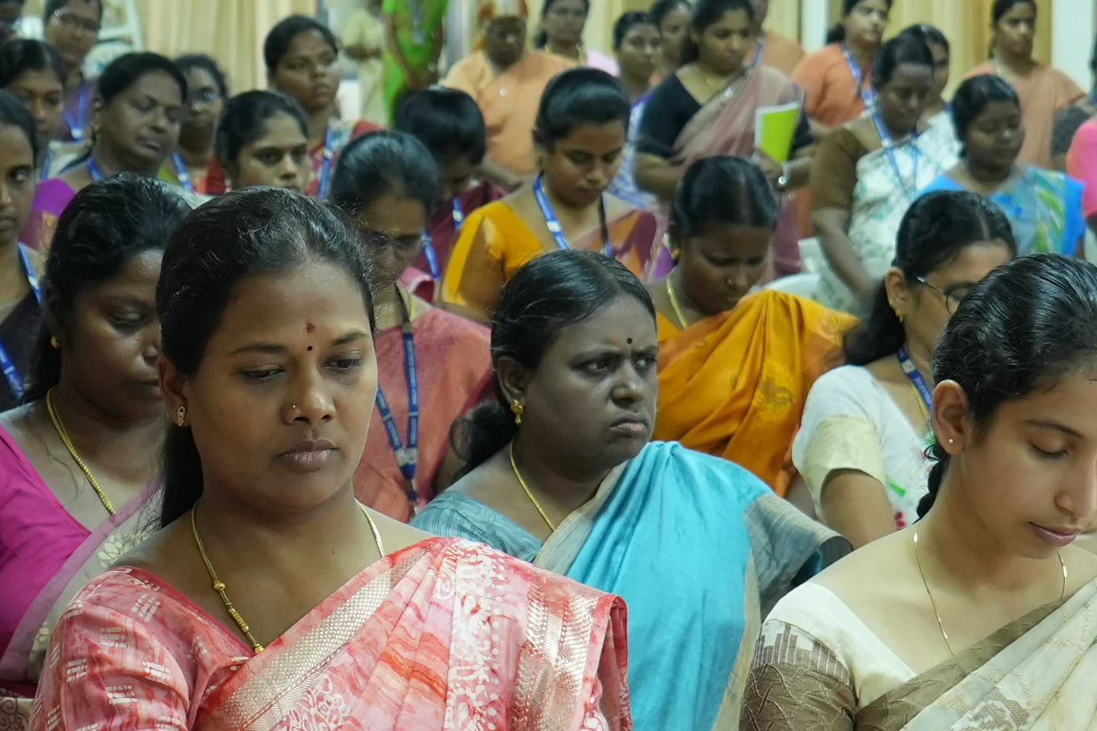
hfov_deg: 17.0
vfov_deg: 11.4
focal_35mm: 120
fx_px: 3656
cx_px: 392
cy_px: 376
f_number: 4
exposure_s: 1/100
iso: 1250
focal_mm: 30
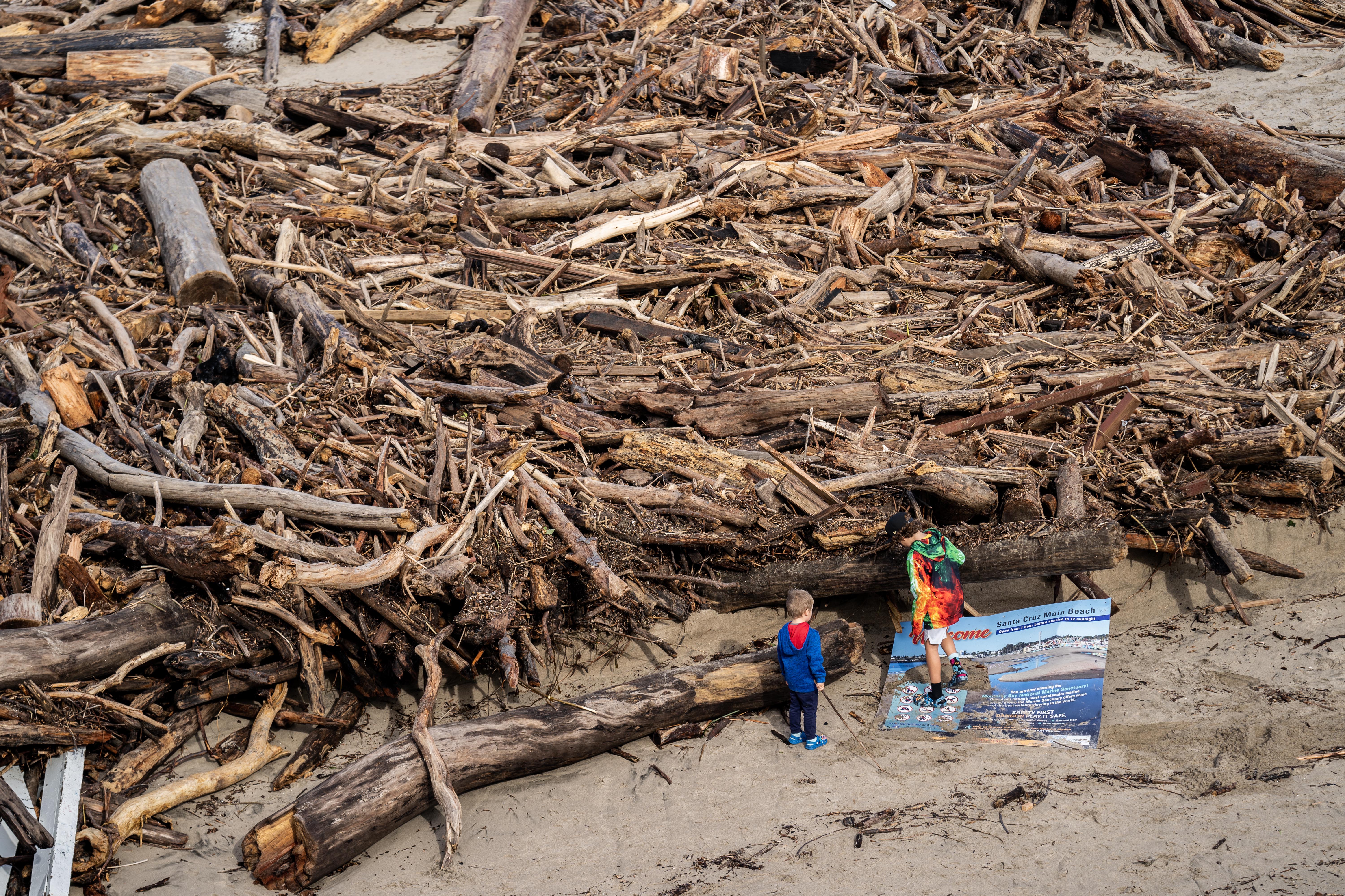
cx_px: 672
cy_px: 448
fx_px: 5043
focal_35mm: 135
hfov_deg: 15.2
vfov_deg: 10.2
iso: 50
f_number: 3.2
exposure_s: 1/640
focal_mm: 135
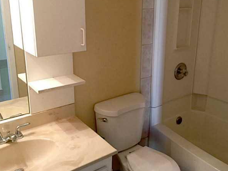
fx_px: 257
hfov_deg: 47.6
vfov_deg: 36.6
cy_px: 67
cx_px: 136
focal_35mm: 39
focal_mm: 4.15
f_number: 2.2
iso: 80
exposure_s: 1/15
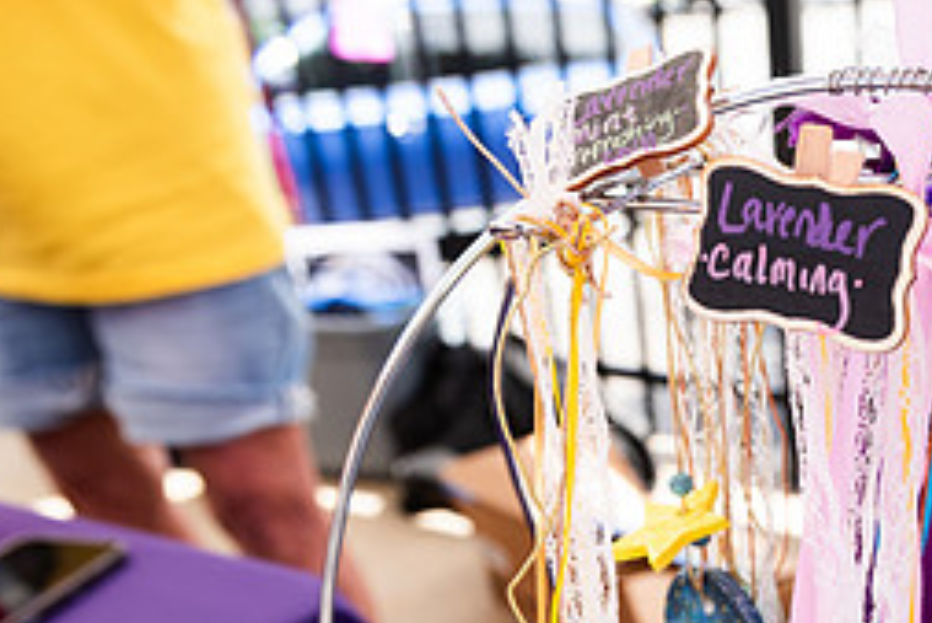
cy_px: 651
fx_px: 1425
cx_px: 925
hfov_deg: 33.3
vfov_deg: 23.4
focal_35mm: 55
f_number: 5
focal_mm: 24
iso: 125
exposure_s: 1/160
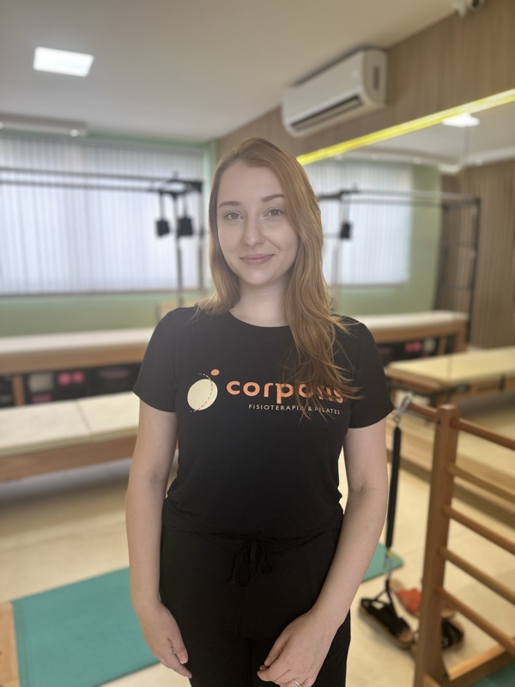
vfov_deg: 71.6
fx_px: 476
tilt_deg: -10.6
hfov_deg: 56.8
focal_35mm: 24
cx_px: 258
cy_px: 344
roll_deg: +0.1
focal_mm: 6.86
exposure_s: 1/120
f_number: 1.78
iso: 64
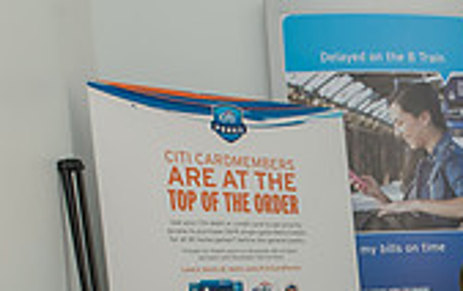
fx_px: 1061
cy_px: 420
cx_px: 526
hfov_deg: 23.0
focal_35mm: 84
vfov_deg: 14.6
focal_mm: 24
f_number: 5.6
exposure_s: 1/250
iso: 500
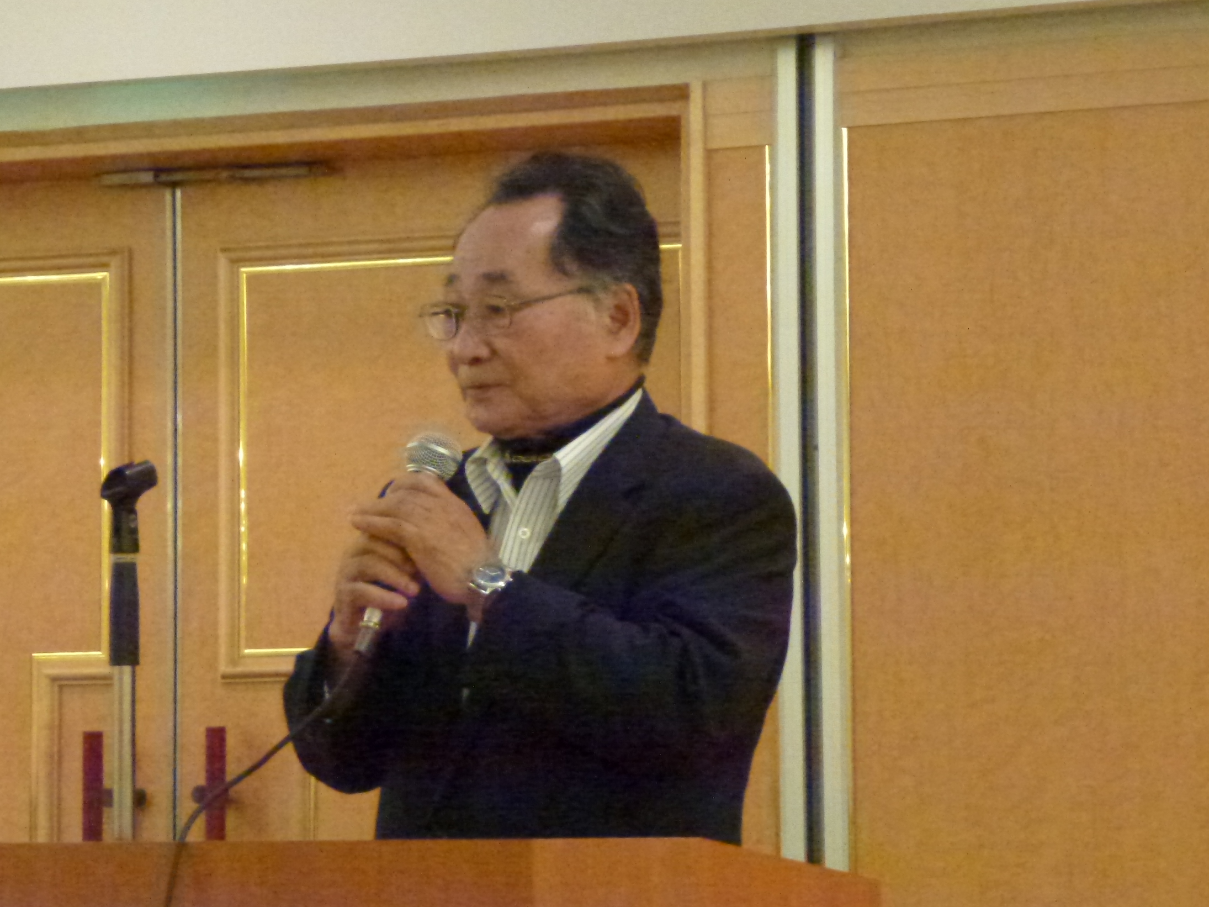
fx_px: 5797
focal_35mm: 166
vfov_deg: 8.9
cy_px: 413
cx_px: 559
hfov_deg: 11.9
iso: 1600
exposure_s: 1/60
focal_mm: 25.5
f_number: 5.3
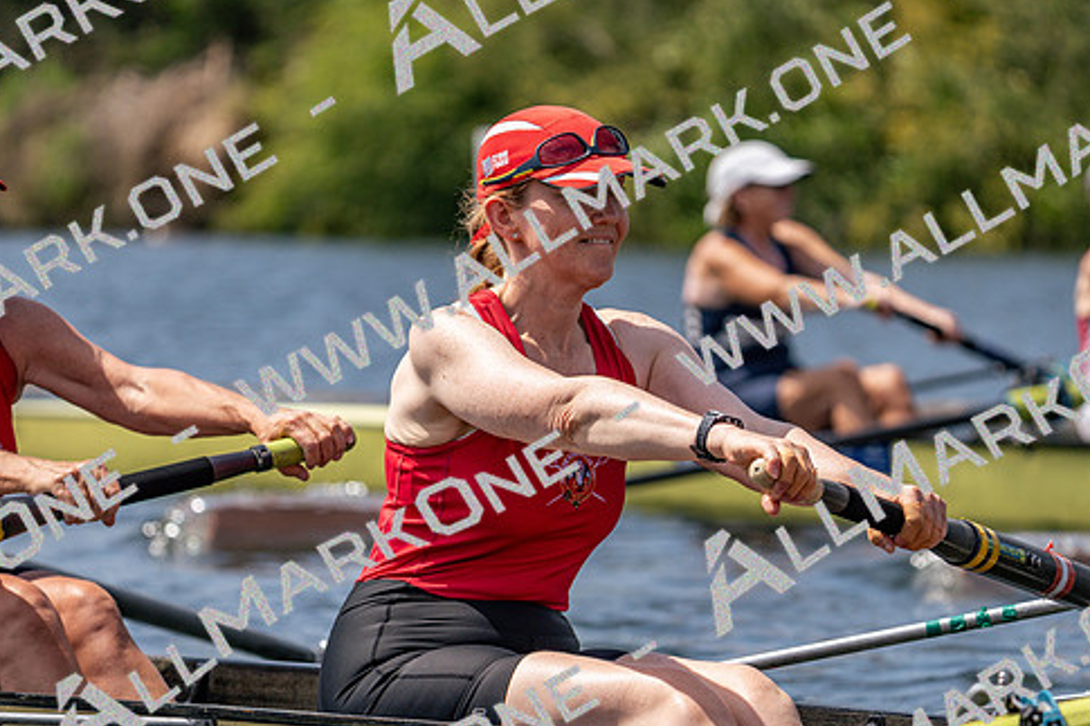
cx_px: 512
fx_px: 9382
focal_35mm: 310
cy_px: 424
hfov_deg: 6.6
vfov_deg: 4.4
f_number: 5.6
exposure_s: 1/2000
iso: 250
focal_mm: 259
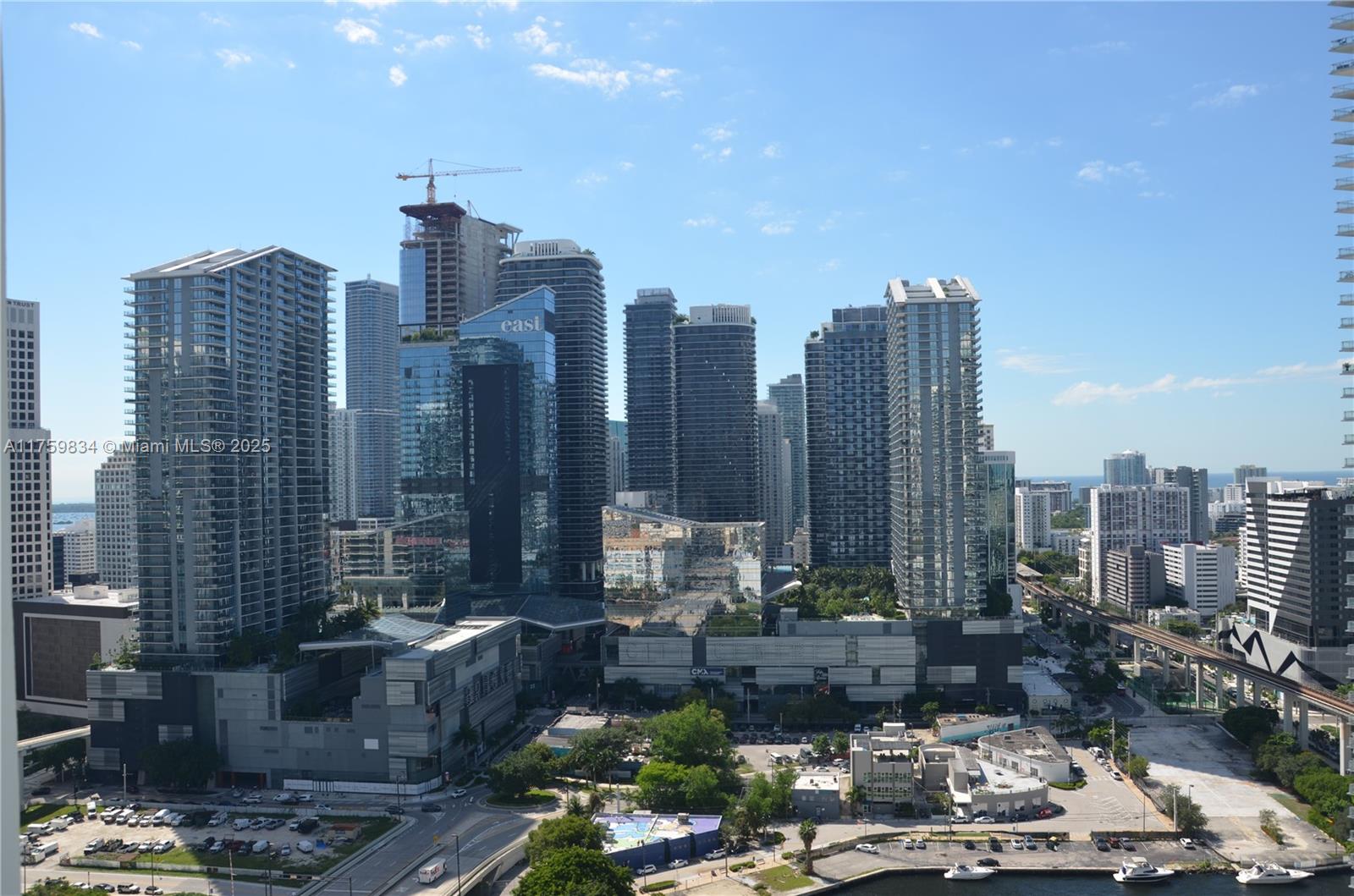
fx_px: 1013
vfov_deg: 47.7
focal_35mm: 27
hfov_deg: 67.5
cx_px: 677
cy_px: 448
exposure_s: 1/250
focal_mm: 18
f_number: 8
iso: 100
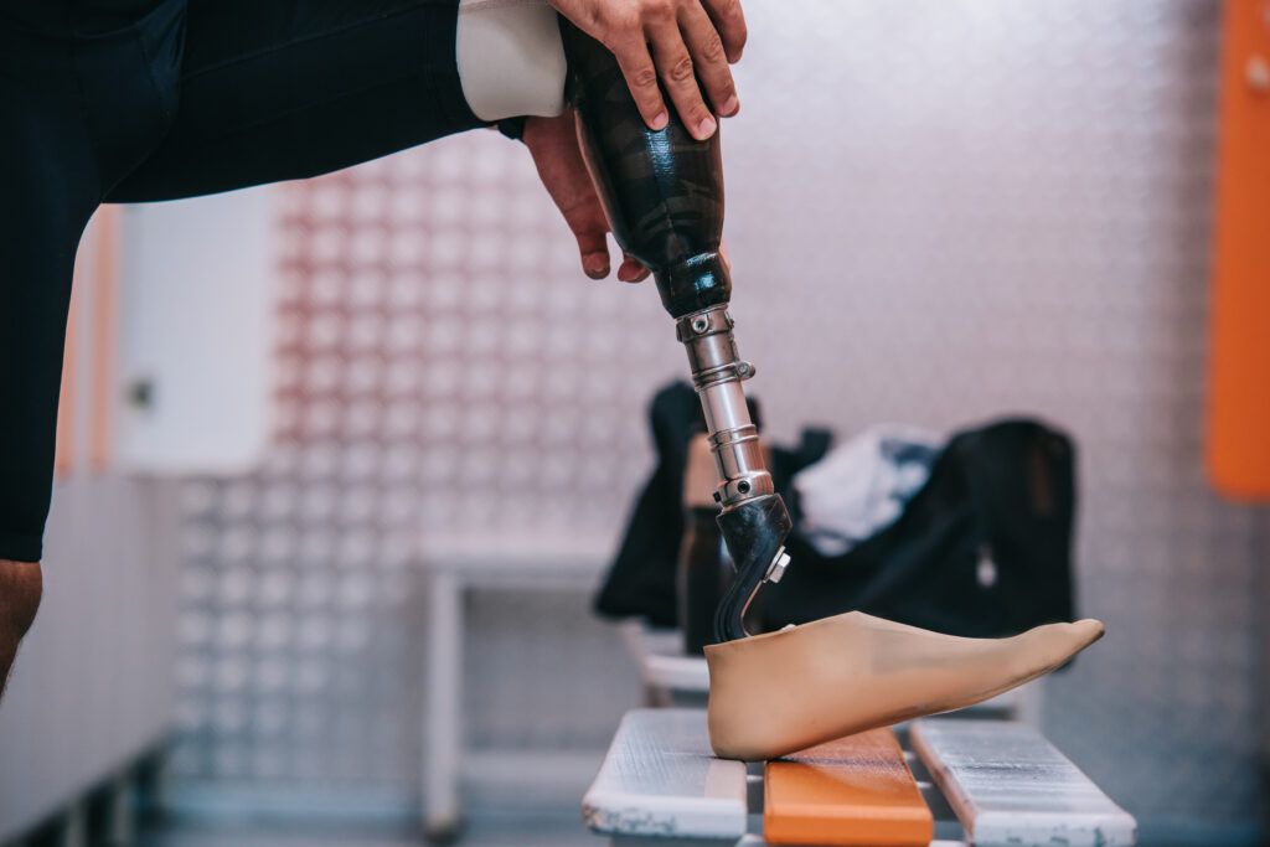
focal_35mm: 150
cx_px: 635
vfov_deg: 9.2
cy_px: 424
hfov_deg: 13.7
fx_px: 5292
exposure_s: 1/125
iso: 640
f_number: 4
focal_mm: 150
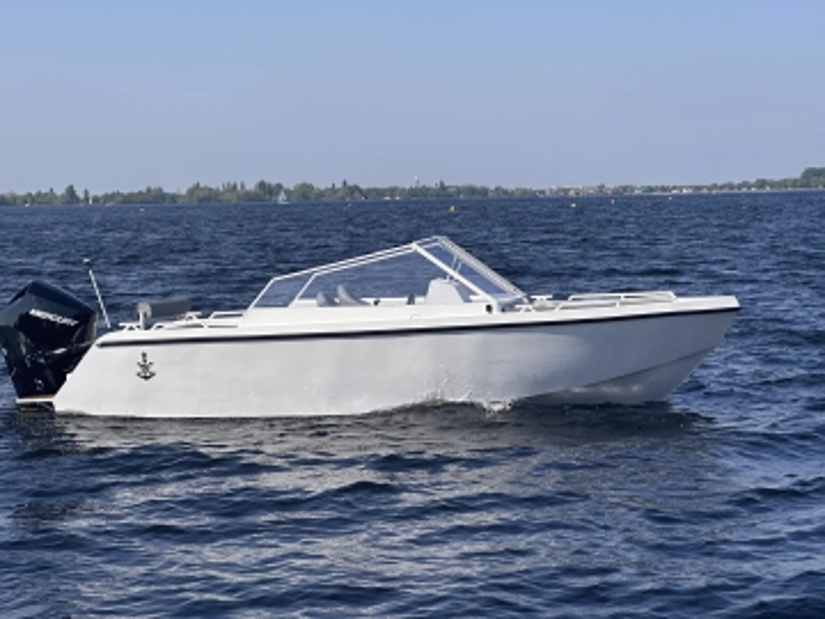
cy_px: 310
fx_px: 1835
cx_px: 412
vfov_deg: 19.1
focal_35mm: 77
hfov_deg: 25.3
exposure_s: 1/690
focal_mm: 9
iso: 32
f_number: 2.8
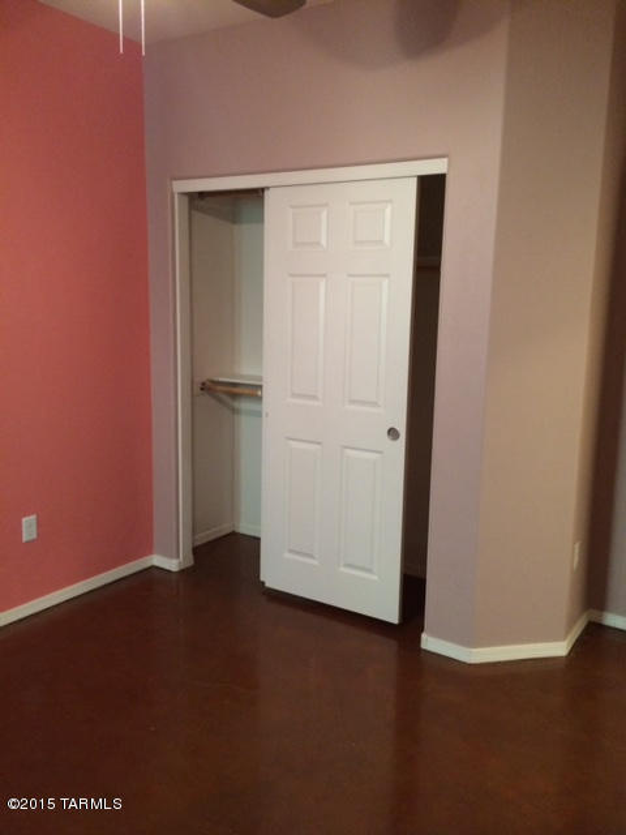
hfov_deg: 48.2
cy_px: 418
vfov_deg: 61.7
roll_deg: -0.5
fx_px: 699
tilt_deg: -10.2
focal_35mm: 29
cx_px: 313
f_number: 2.2
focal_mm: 4.15
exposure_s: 1/30
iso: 250
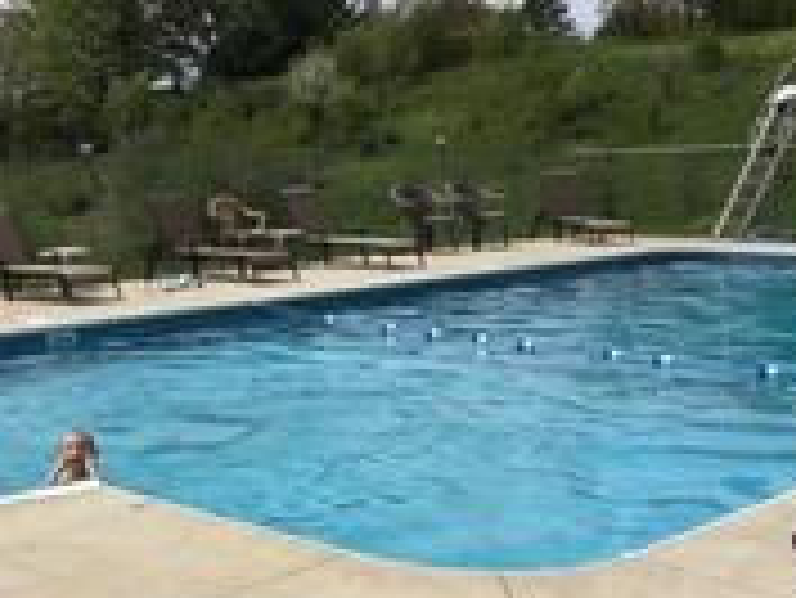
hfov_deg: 33.6
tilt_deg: -12.1
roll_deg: +0.8
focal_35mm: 56
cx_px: 191
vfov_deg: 25.9
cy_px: 432
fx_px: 1289
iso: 25
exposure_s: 1/2481
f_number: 2.2
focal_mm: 4.15
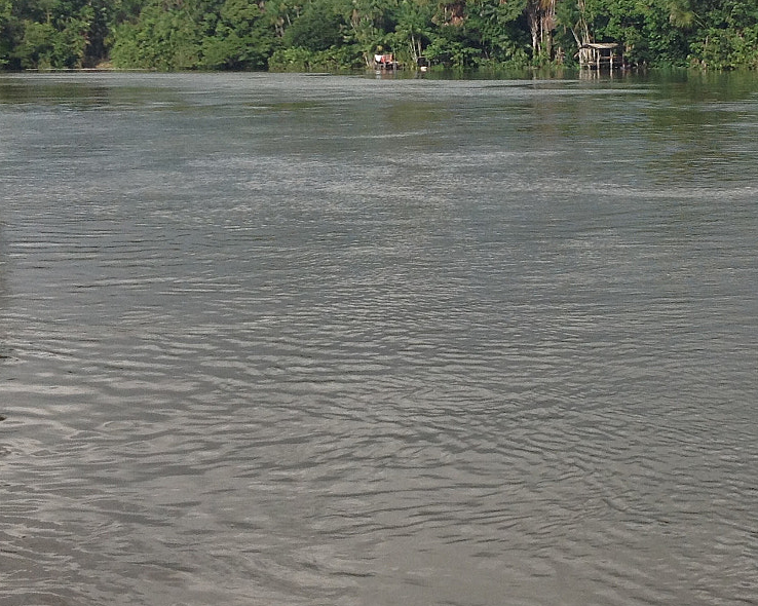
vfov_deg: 20.6
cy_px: 181
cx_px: 555
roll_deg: +0.7
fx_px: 1660
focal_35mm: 74
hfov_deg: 25.5
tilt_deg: -2.9
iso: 50
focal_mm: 4.28
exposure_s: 1/1779
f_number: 2.4
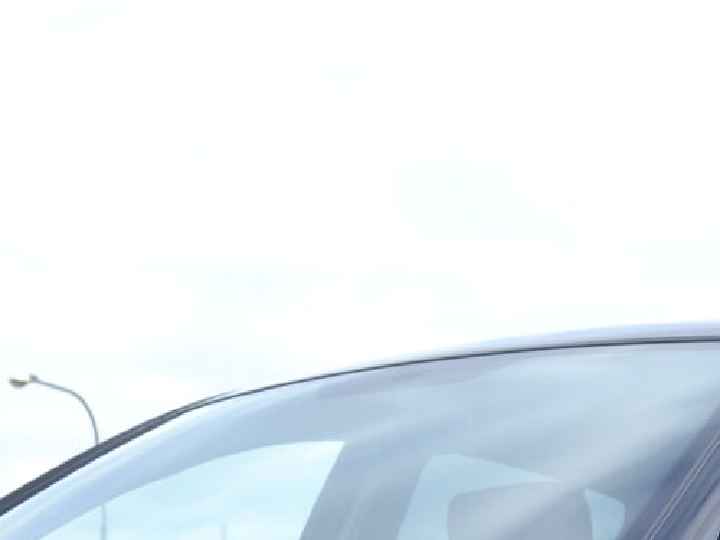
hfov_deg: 14.8
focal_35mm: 133
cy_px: 868
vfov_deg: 10.7
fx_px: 2766
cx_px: 255
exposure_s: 1/125
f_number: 5.6
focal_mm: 24
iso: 100
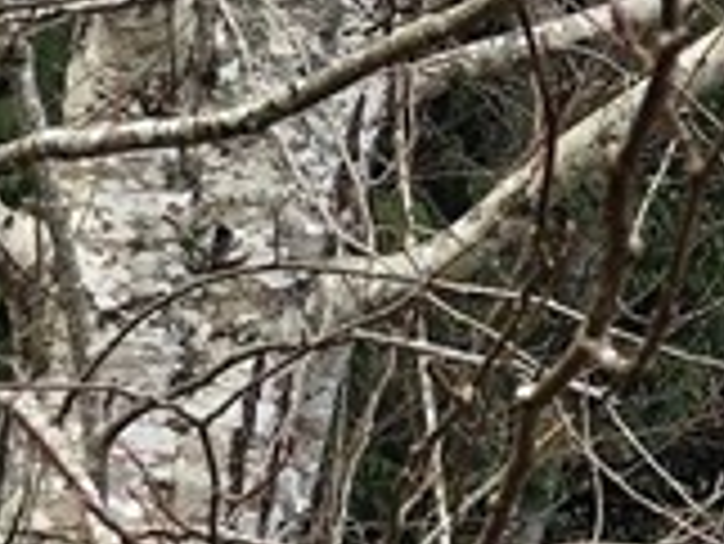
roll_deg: +3.5
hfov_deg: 10.7
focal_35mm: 178
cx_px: 1120
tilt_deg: +8.9
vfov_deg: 8.3
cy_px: 130
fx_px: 3726
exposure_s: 1/421
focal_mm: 3.99
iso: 20
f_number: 1.8
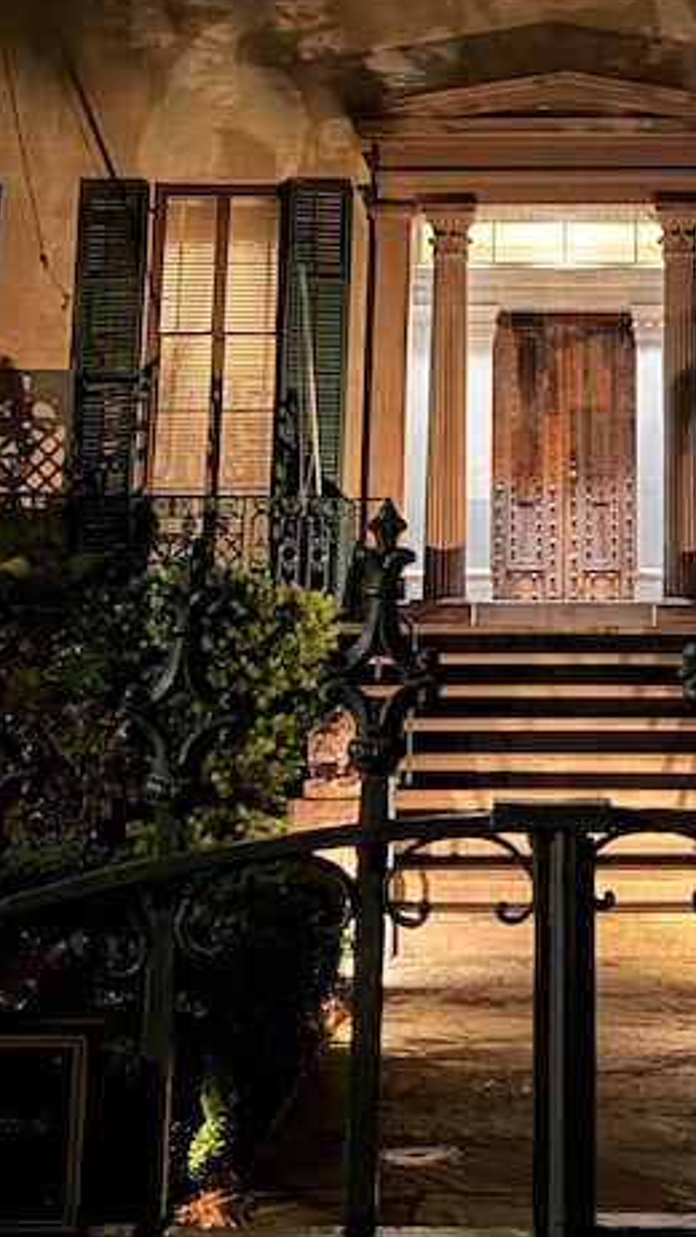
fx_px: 1902
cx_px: 576
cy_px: 198
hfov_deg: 20.5
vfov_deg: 34.6
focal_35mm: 58
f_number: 1.8
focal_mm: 6.8
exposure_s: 1/9
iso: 2500
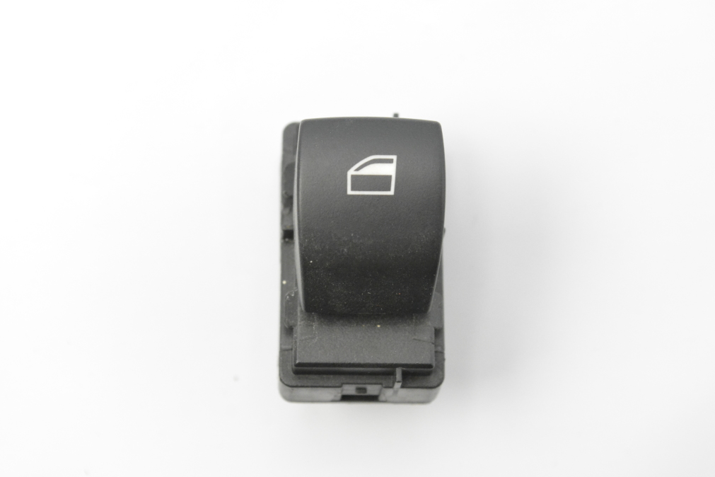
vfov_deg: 16.4
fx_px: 1658
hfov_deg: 24.3
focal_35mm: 84
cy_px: 238
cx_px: 358
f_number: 8
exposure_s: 1/250
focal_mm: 55
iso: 6400
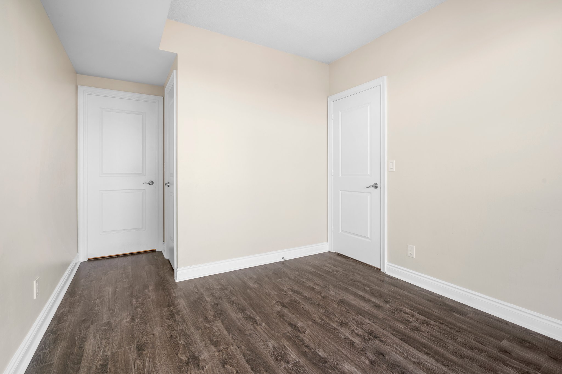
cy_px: 187
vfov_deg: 73.7
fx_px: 250
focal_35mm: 16
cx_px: 281
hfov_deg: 96.7
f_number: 9
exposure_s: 1/6
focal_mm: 16
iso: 320
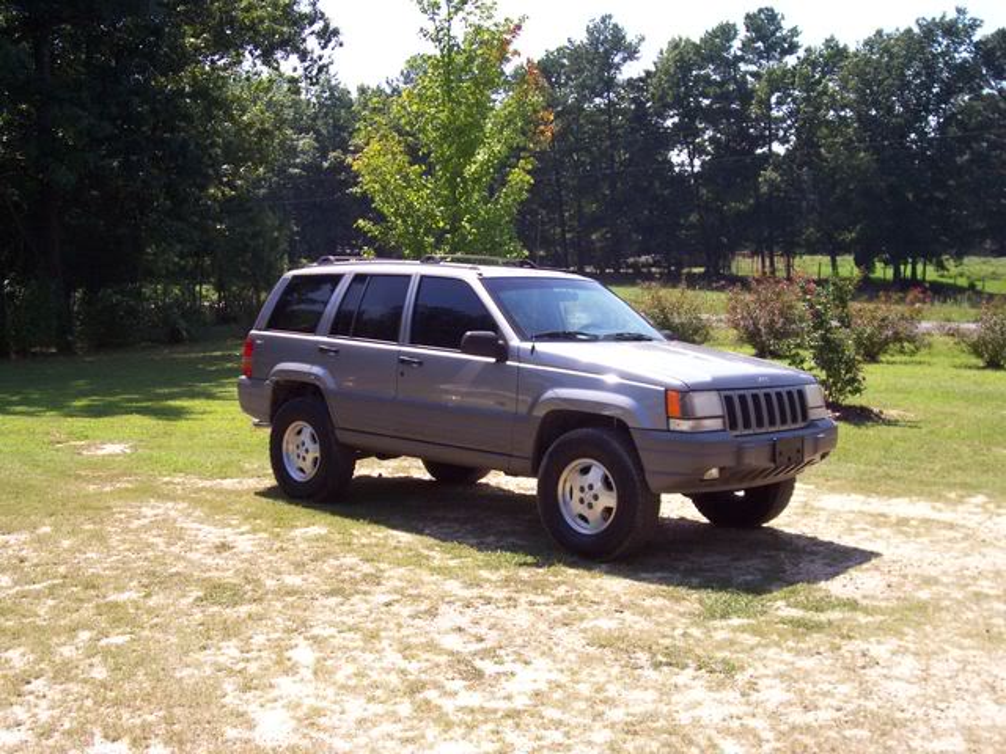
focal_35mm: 42
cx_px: 503
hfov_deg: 44.8
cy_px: 377
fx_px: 1221
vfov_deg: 34.3
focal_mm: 7
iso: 80
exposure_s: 1/739
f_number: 2.9
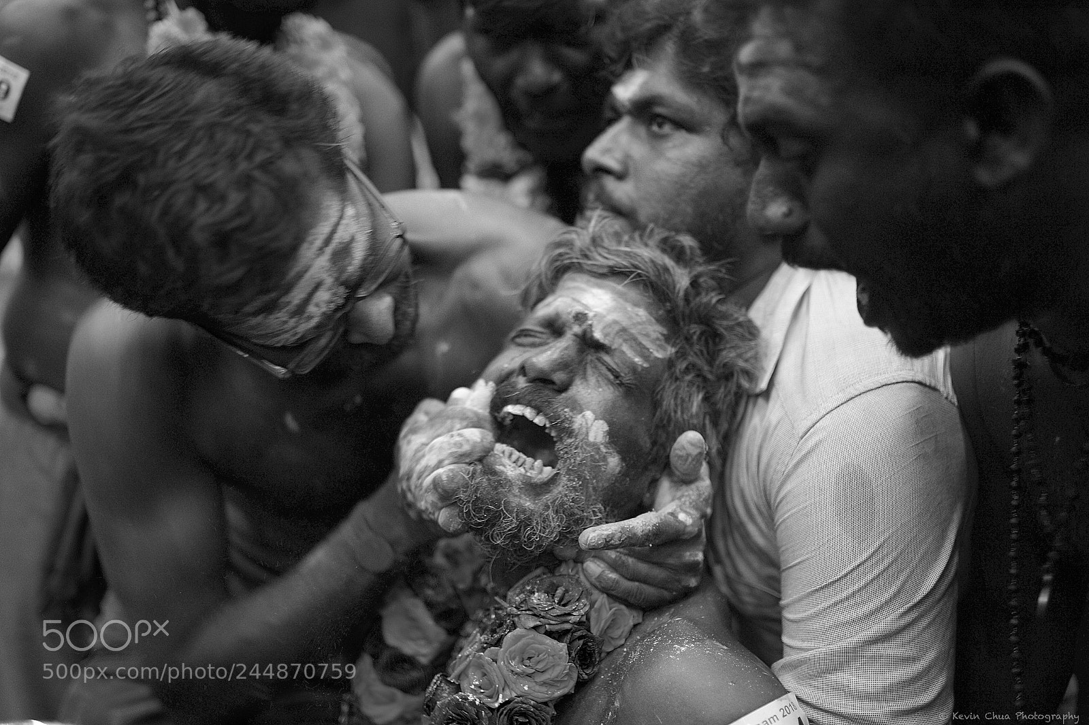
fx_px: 1058
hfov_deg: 54.5
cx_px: 544
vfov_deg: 37.8
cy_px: 362
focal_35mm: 35
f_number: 1.4
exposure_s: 1/40
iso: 800
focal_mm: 35
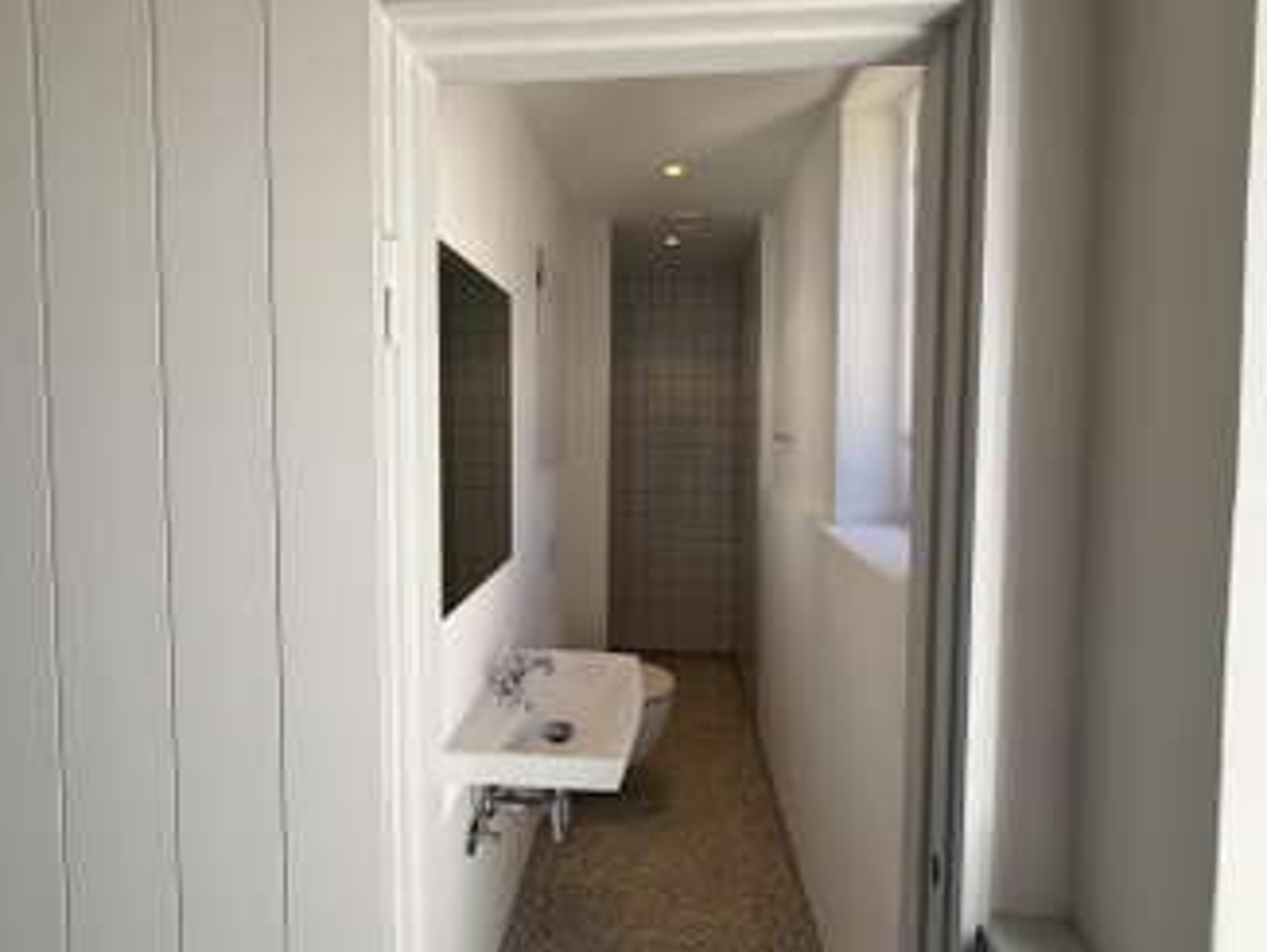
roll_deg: -0.7
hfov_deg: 94.5
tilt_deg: -1.6
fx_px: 586
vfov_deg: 78.1
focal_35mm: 16
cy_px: 443
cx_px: 628
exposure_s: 1/216
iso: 50
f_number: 2.2
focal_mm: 2.22
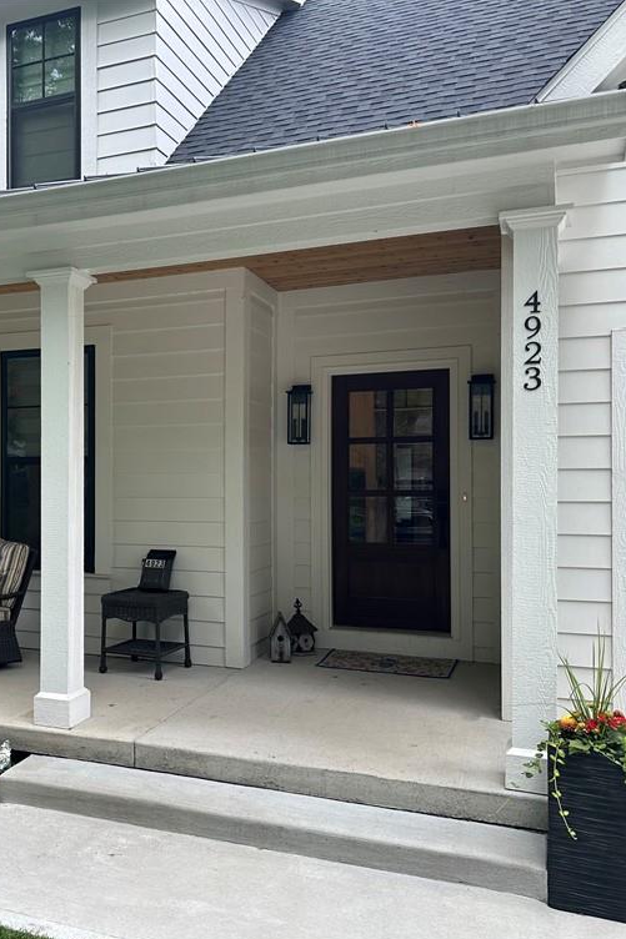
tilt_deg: +0.2
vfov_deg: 55.8
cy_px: 477
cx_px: 127
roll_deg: -0.3
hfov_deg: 37.5
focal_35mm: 34
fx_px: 887
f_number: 1.78
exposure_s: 1/489
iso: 80
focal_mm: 6.86
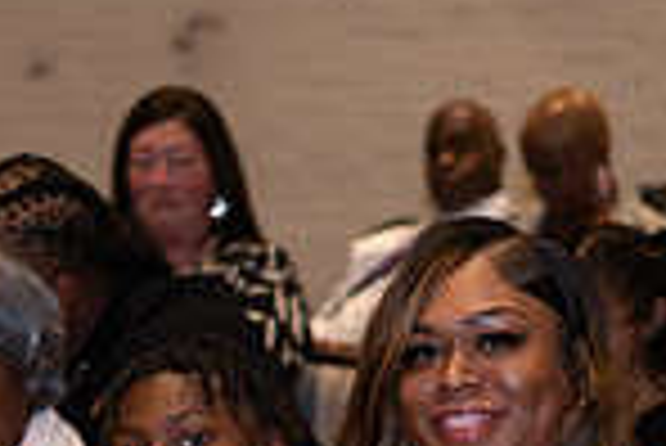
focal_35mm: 137
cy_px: 556
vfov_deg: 9.9
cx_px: 428
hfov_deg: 14.9
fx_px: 2537
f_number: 1.8
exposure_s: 1/500
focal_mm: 35
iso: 1250
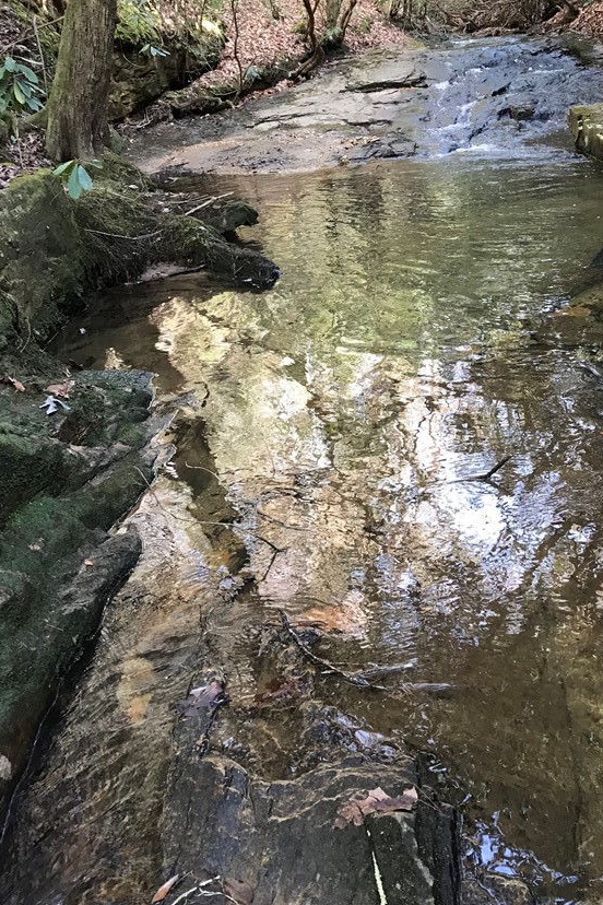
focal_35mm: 36
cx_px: 374
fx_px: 904
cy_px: 363
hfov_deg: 36.7
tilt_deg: -16.2
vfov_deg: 52.8
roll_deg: +5.9
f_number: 1.8
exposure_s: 1/24
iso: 40
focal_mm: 3.99
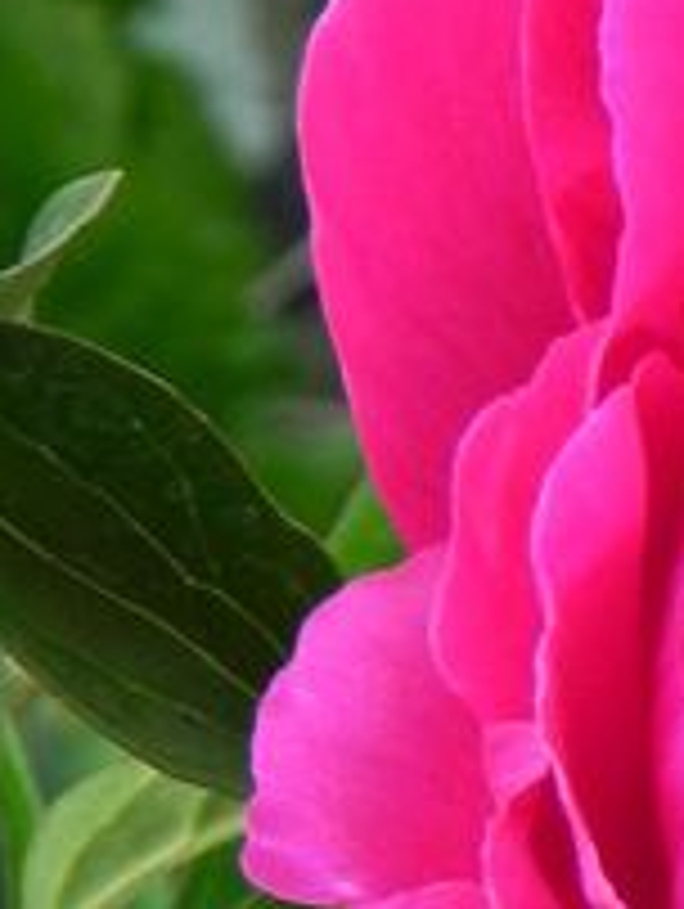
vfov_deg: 4.3
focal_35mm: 463
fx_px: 12173
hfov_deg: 3.2
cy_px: 482
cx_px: 1341
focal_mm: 20.8
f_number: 4.5
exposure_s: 1/80
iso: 160
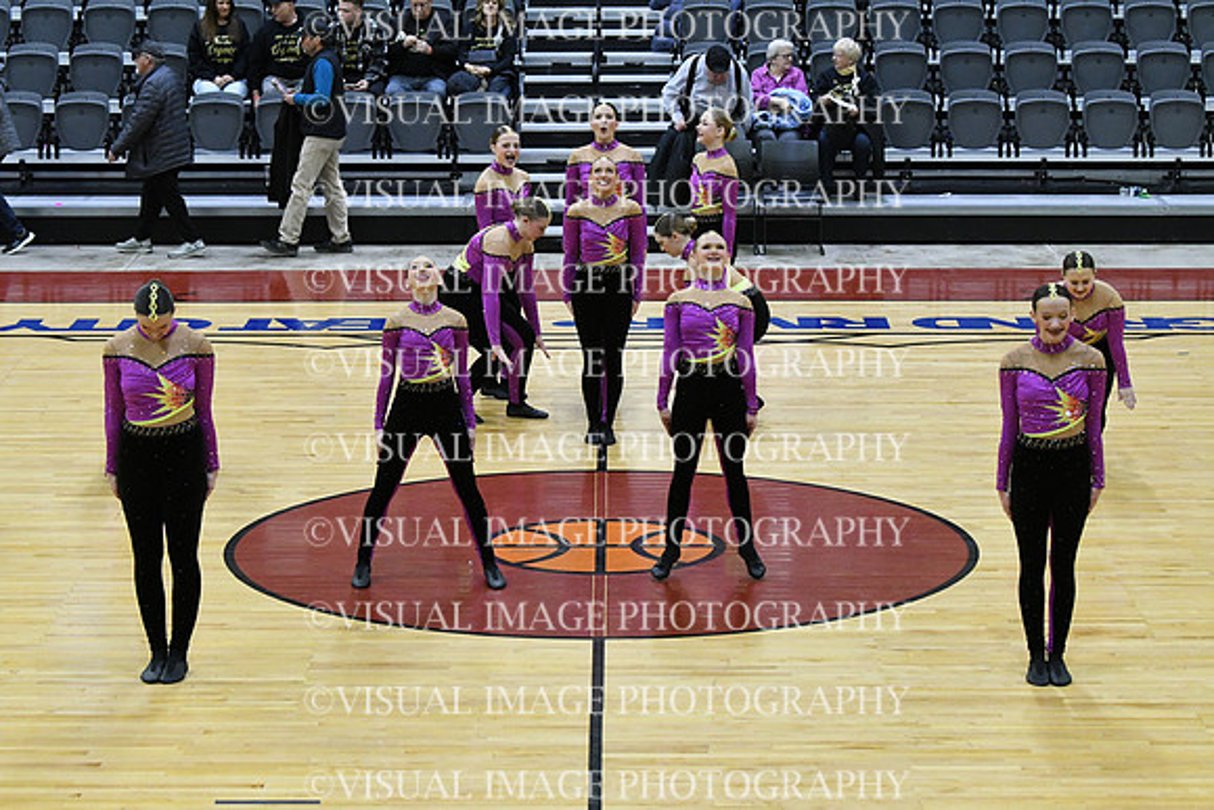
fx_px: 3541
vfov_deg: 13.0
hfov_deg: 19.5
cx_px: 607
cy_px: 405
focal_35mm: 105
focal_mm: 70
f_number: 4
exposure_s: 1/400
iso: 5000
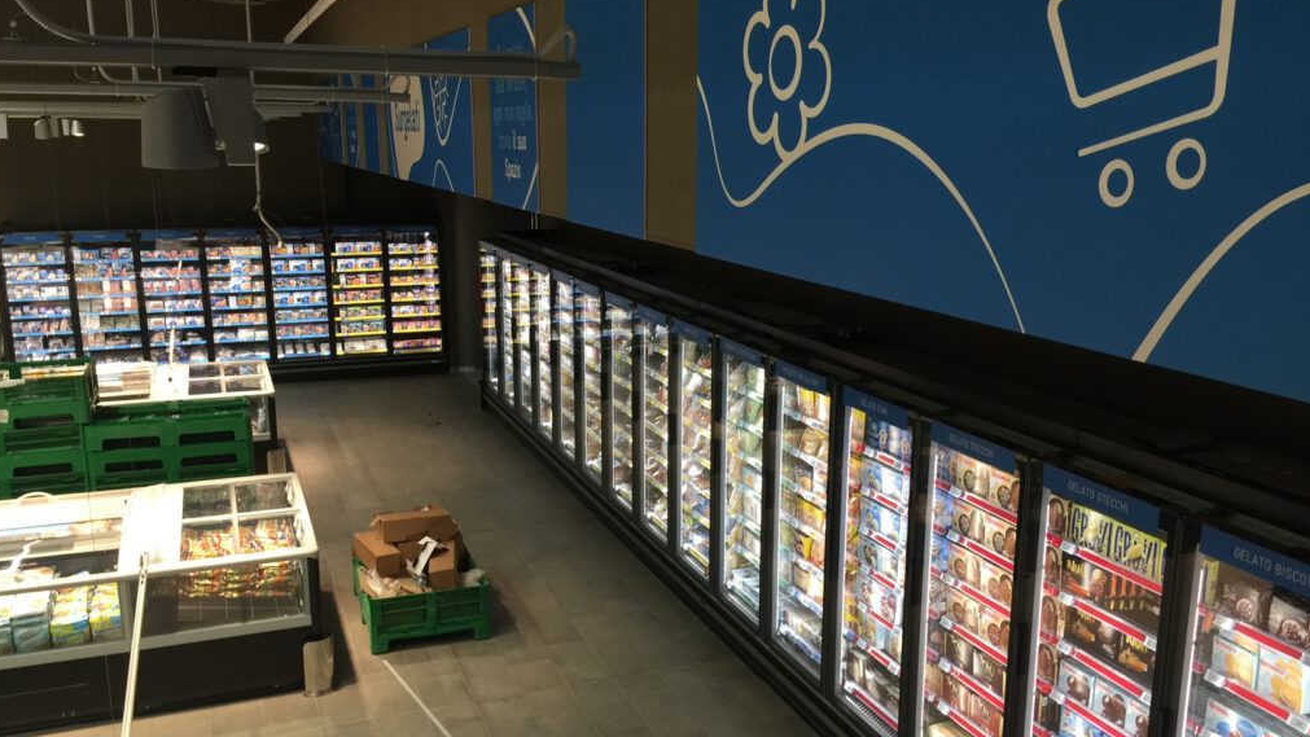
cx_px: 649
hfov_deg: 61.0
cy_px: 405
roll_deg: -1.7
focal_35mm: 32
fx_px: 1112
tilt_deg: -14.6
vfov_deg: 36.7
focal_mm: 4.15
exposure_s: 1/33
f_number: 2.2
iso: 40
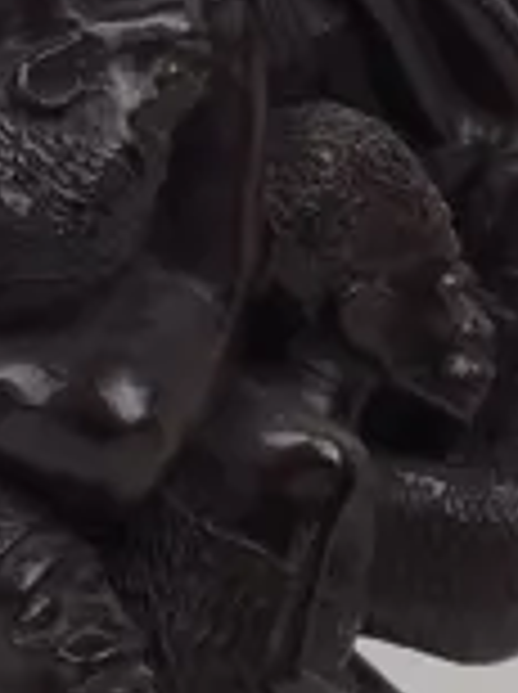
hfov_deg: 11.7
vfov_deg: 15.8
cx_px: 54
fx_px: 2501
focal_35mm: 125
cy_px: 360
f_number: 2.4
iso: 100
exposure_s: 1/60
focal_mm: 5.87
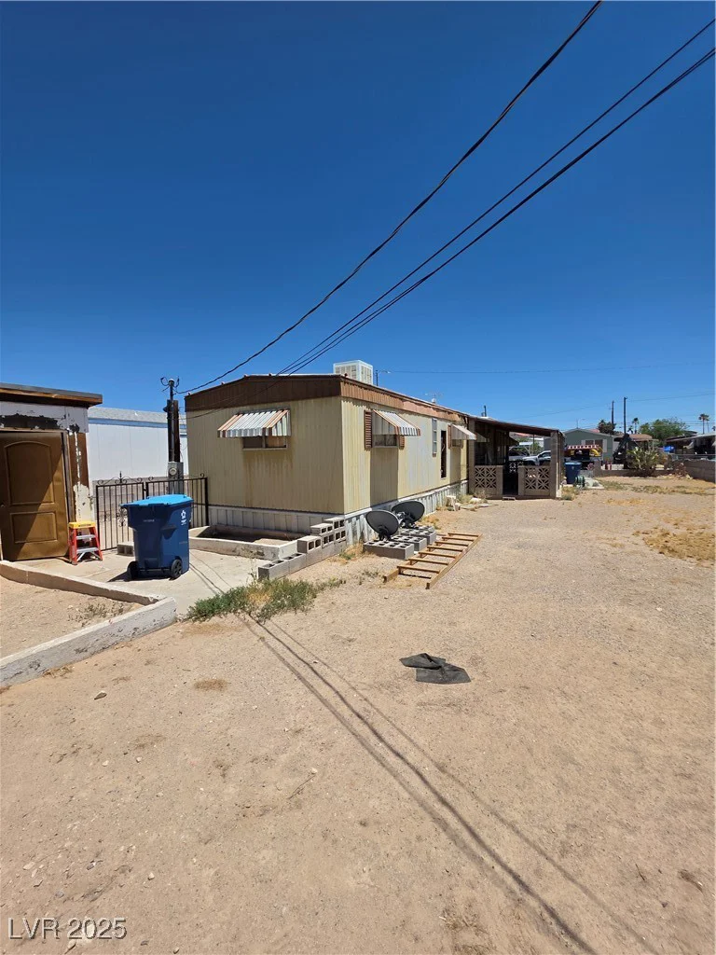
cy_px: 478
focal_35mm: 13
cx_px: 358
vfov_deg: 106.2
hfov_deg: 89.9
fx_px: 359
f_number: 1.9
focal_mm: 2.2
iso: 40
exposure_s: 1/3873
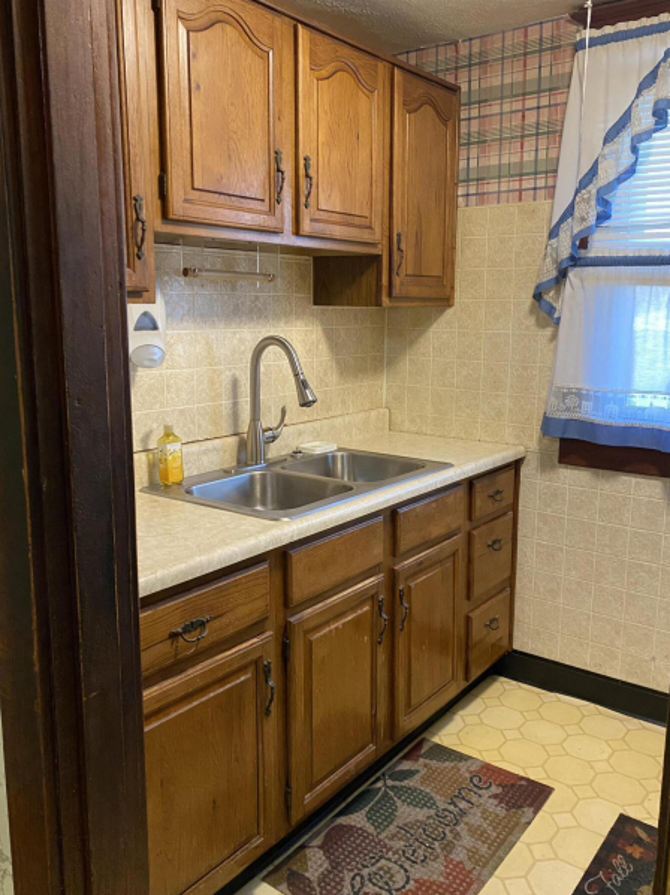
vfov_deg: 61.7
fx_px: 749
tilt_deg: -9.8
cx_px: 359
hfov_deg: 48.2
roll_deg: -0.2
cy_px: 453
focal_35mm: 29
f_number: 1.8
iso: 400
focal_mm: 4.25
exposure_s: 1/60
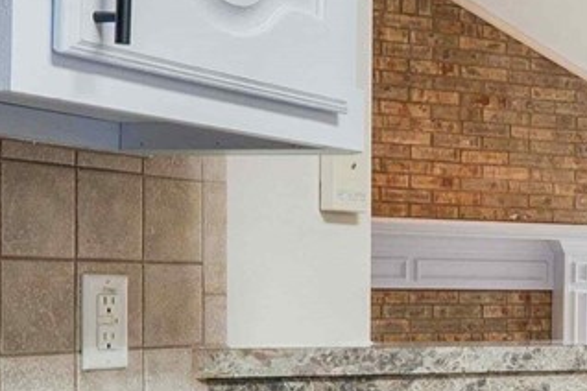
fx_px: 1337
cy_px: 348
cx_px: 1185
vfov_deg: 16.4
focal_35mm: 82
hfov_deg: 17.5
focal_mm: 12
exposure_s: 1/3.33
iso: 100
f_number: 11
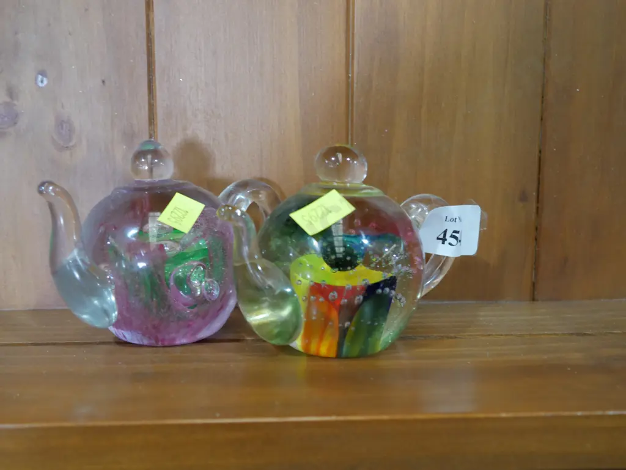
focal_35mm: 40
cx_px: 313
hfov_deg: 46.8
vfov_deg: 36.0
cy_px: 235
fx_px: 724
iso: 1250
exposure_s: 1/60
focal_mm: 20
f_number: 4.5
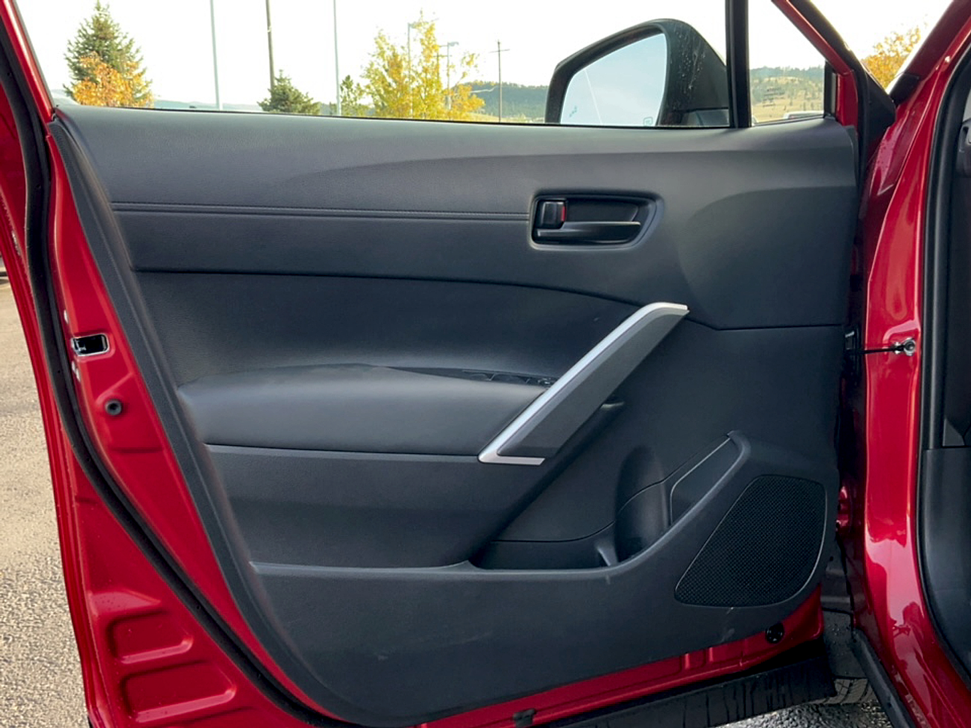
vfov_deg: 46.8
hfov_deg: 60.0
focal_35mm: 30
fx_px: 842
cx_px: 486
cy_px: 364
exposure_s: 1/100
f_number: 1.8
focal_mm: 3
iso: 40
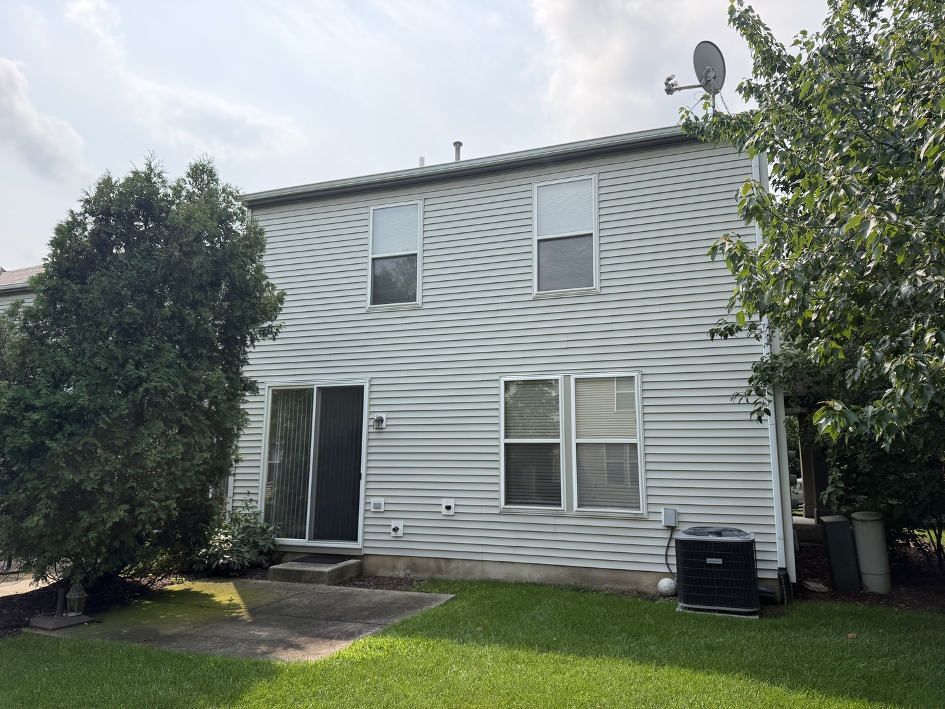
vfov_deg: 56.8
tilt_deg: +9.3
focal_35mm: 24
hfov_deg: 71.6
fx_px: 655
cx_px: 472
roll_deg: +0.0
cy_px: 354
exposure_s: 1/4167
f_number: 1.78
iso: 100
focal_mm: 6.76
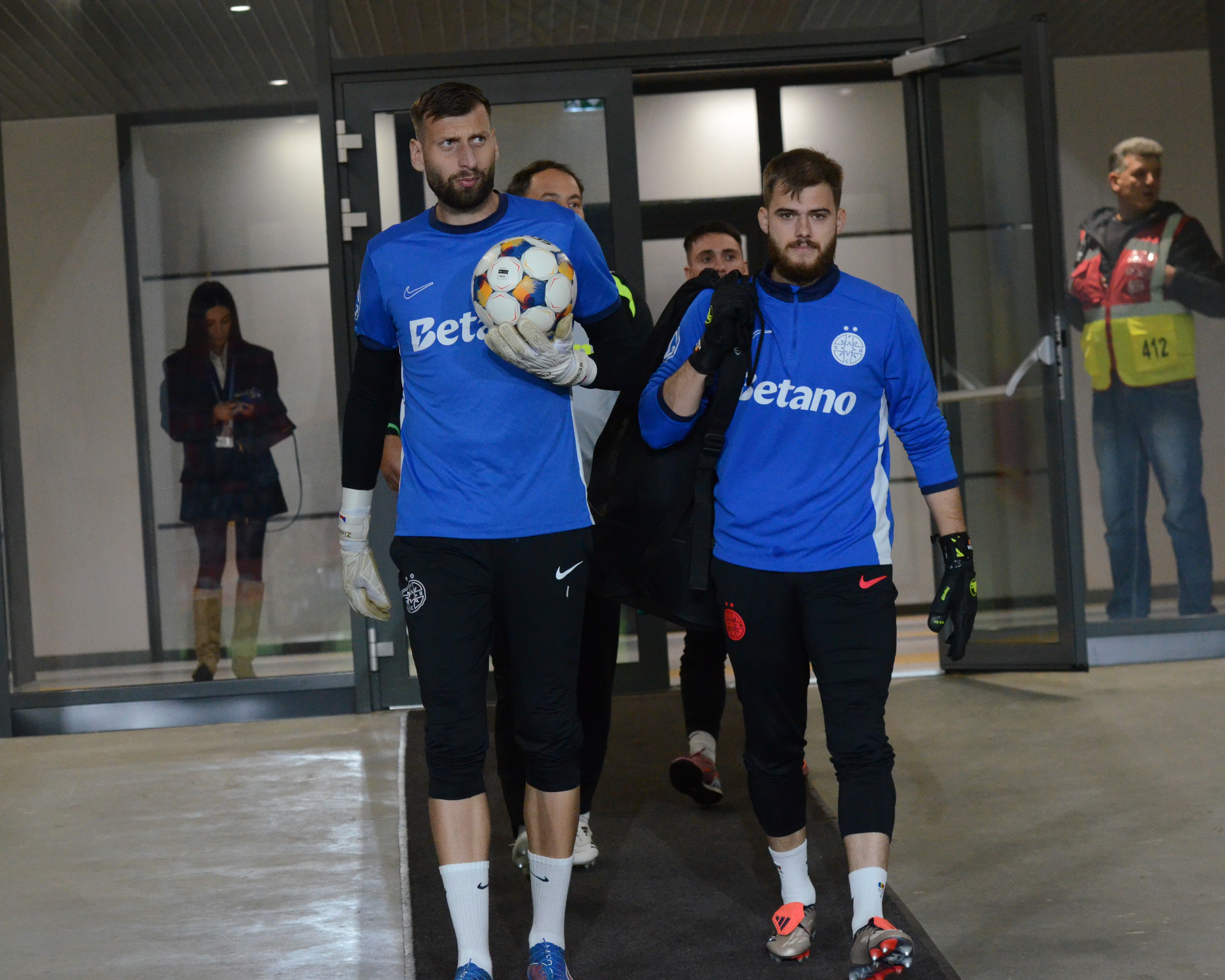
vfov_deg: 13.0
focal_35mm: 119
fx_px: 4314
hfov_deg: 16.2
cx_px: 679
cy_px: 491
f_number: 4.5
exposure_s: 1/400
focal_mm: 70
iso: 3200
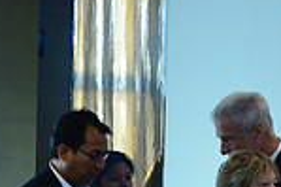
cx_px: -25
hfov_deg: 8.0
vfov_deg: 5.3
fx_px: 2004
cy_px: 220
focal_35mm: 257
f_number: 5.6
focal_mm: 66
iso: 3200
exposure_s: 1/60
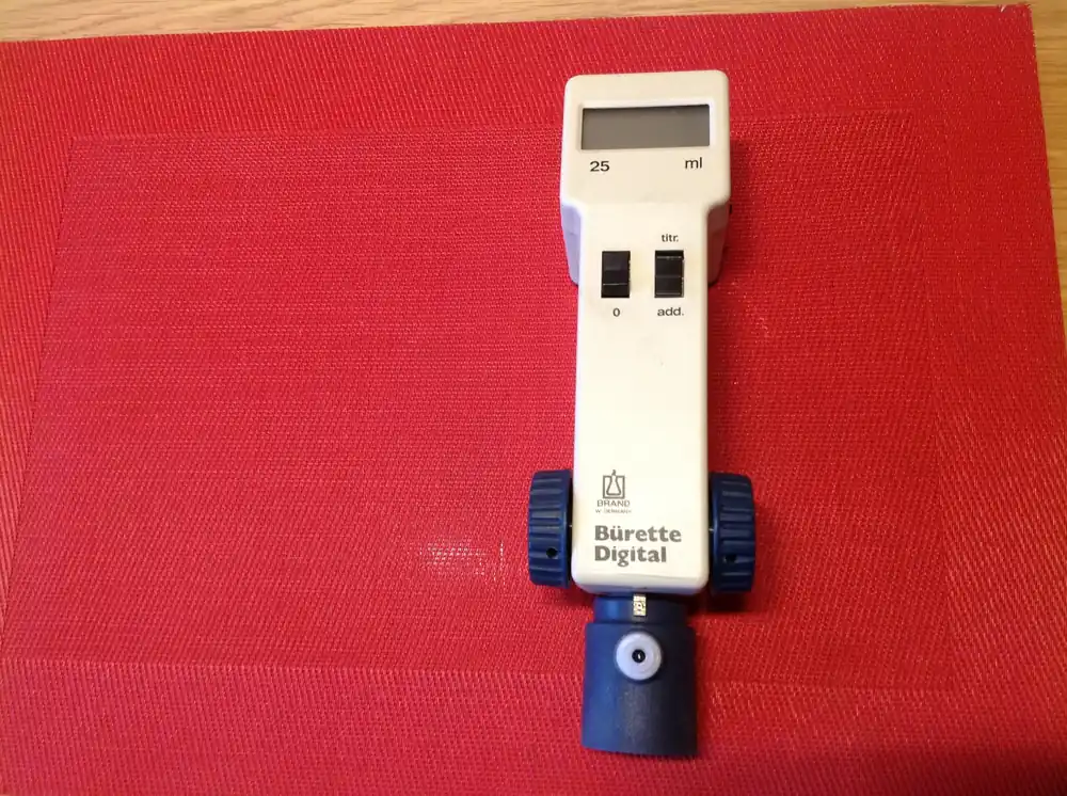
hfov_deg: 52.7
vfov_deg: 40.6
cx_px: 534
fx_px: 1077
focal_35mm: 35
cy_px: 398
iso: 125
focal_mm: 4.28
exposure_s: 1/15
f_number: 2.4
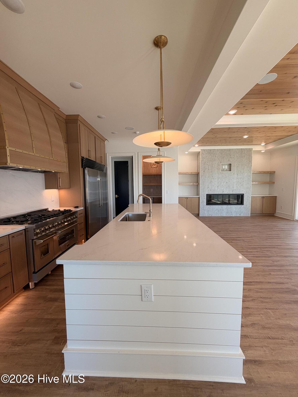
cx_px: 149
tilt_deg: -3.9
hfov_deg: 85.7
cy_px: 198
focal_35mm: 14
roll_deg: +0.7
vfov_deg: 102.1
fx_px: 161
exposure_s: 1/120
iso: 50
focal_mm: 2.22
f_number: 2.2
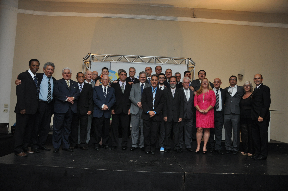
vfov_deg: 47.8
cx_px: 144
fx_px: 216
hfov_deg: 67.4
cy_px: 96
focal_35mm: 27
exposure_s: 1/60
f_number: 4
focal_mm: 18
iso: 800
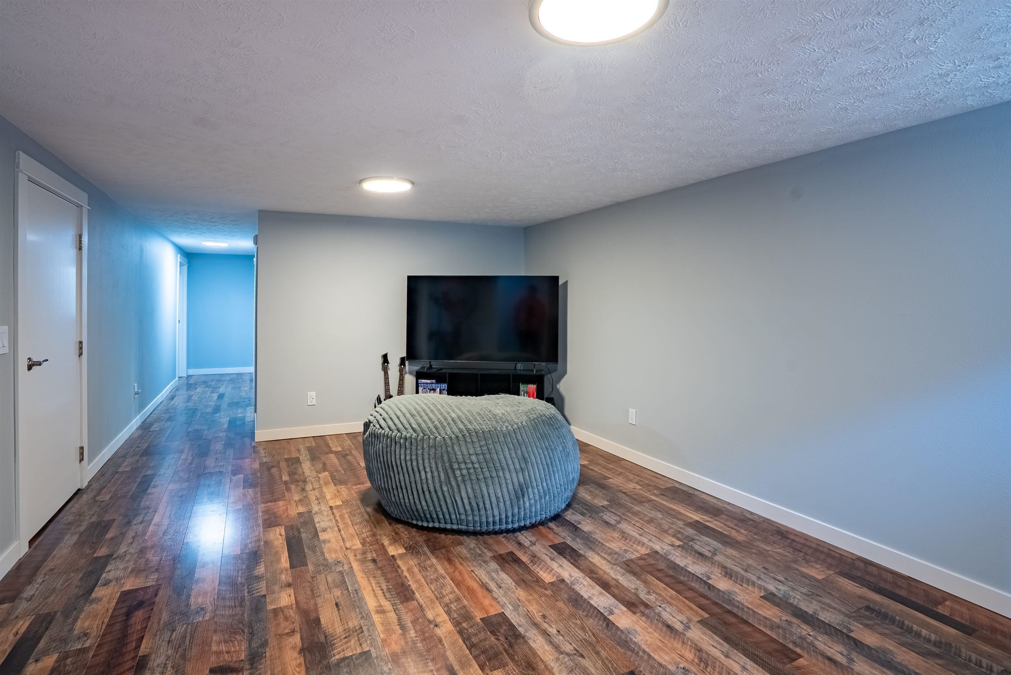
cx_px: 506
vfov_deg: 73.8
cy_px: 338
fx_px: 450
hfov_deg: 96.7
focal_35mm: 16
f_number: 8
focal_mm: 16
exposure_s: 1/100
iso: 400
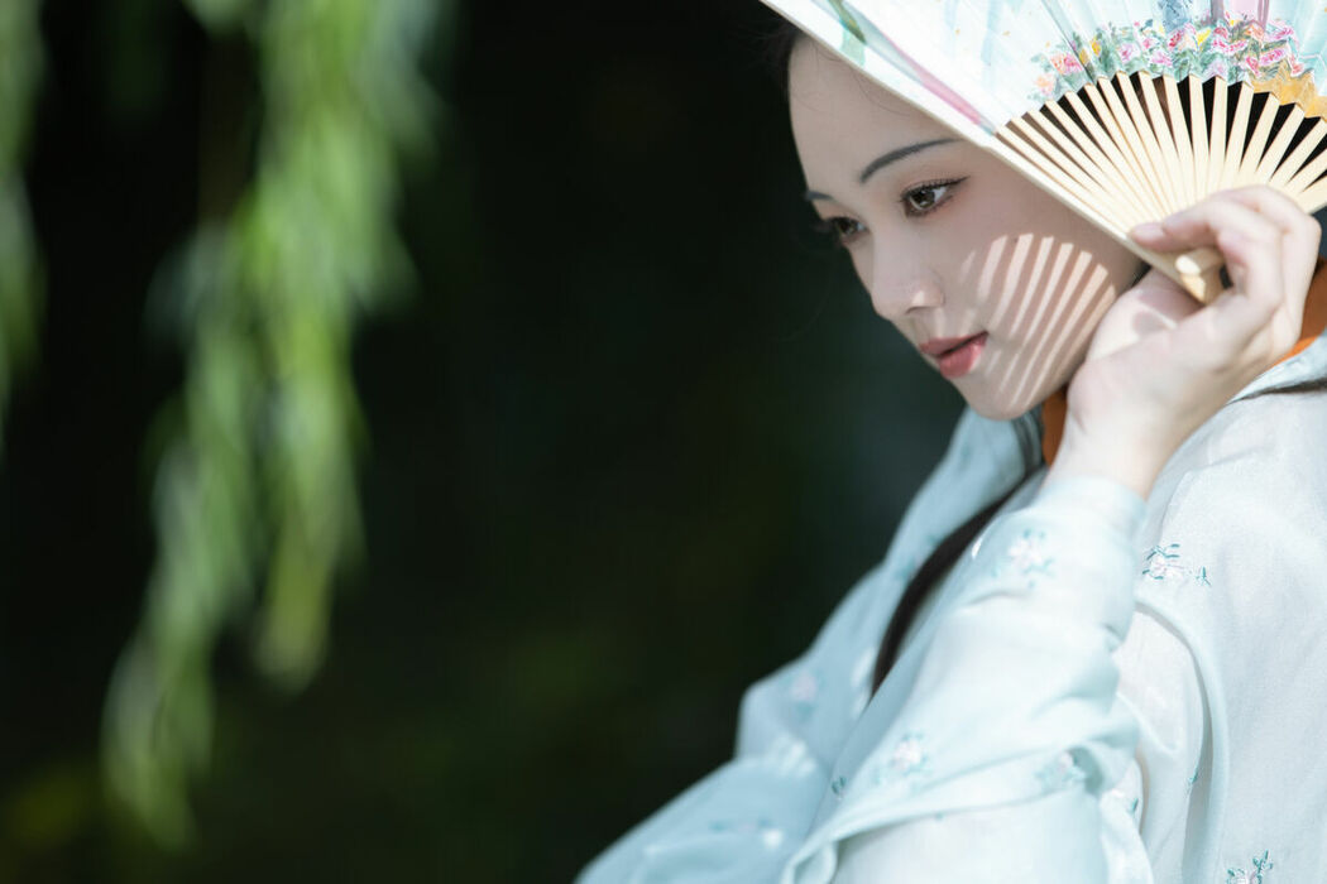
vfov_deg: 7.4
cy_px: 442
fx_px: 6819
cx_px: 664
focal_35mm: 185
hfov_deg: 11.1
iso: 100
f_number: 2.8
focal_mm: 185
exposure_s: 1/1250
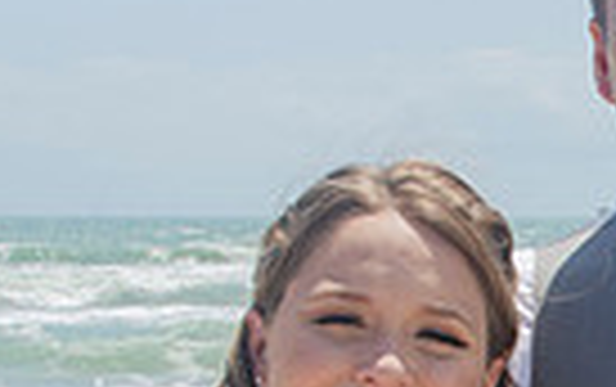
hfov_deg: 11.3
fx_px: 3042
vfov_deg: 7.2
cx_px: 773
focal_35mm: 181
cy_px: 544
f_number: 11
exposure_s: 1/250
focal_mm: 28
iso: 100
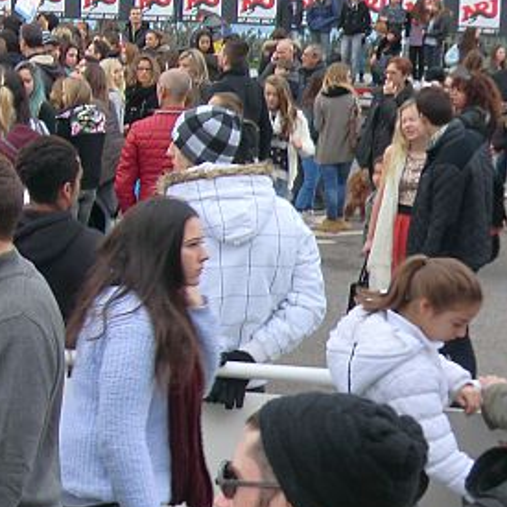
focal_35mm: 93
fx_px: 1541
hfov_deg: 17.2
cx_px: -212
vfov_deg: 18.5
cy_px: 116
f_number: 3.6
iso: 64
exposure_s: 1/125
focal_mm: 6.1
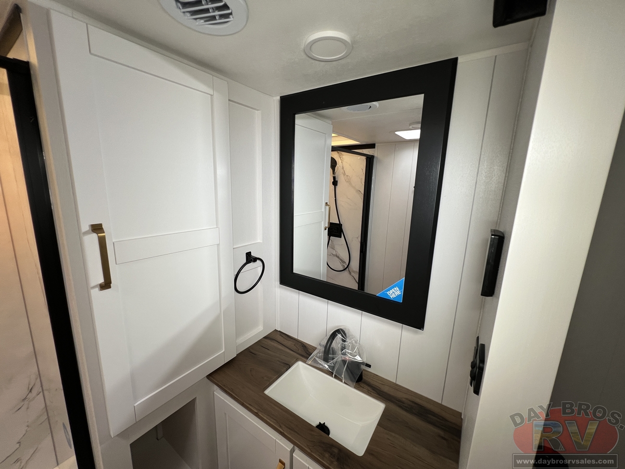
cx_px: 312
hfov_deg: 106.2
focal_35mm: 13
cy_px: 234
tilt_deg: -11.6
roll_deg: -2.9
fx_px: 235
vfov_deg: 89.9
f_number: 1.8
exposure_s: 1/99
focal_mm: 1.57
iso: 40
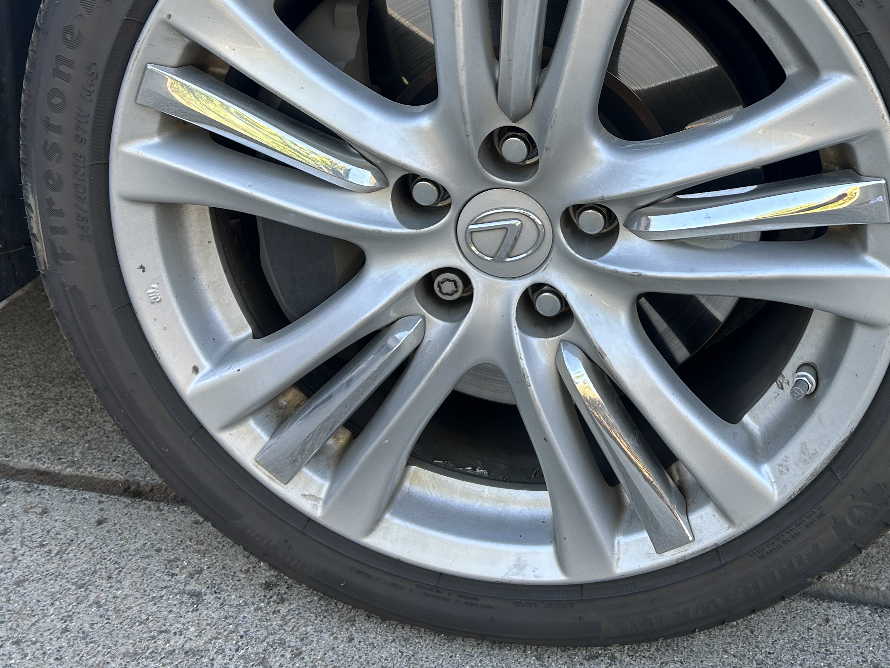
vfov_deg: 33.4
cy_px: 138
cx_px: 609
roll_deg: -3.7
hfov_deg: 44.0
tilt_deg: -19.9
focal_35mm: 42
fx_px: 1080
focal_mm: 5.7
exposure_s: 1/121
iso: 40
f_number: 1.5
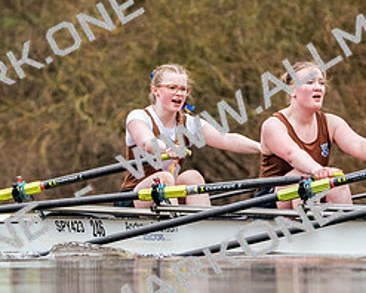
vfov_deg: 2.1
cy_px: 184
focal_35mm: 731
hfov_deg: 2.6
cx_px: 299
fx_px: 7925
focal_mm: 332
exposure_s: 1/2000
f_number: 6.3
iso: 4000
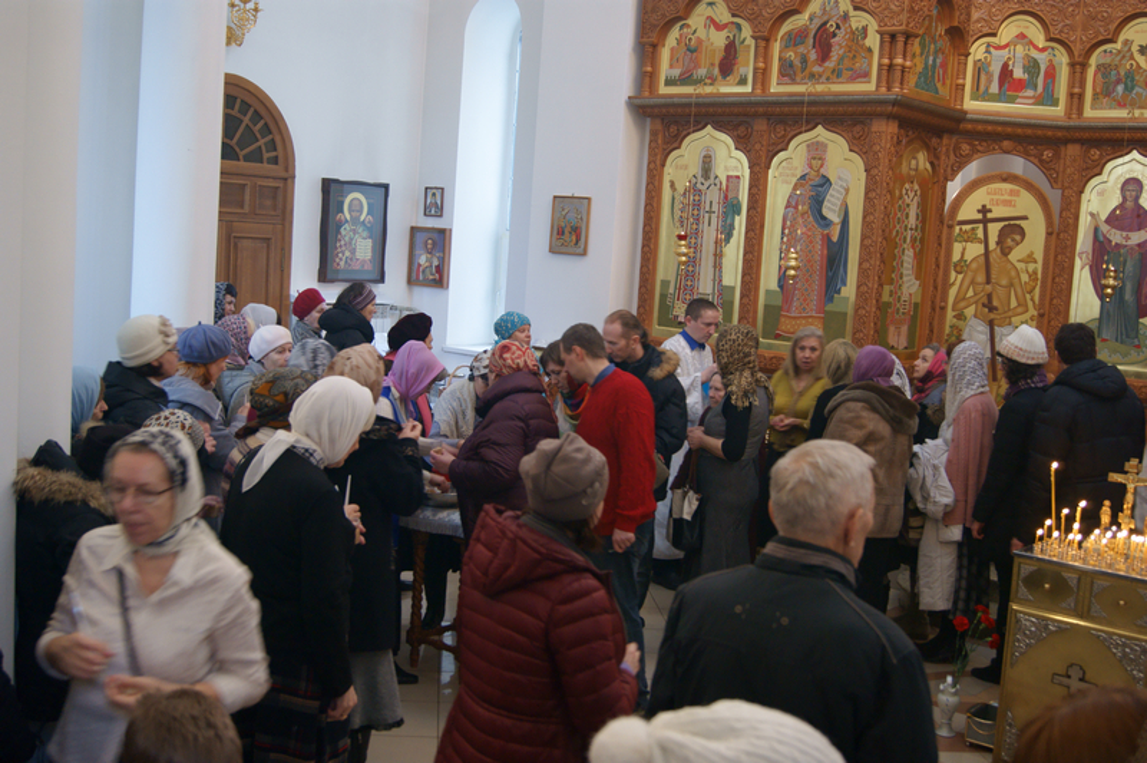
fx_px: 1337
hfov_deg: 46.4
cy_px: 382
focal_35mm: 42
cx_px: 574
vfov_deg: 31.8
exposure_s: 1/15
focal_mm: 28
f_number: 4.5
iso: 400
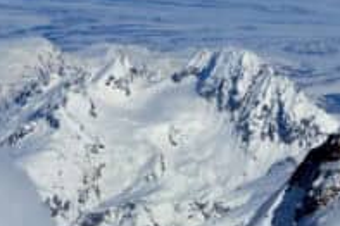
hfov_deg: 9.4
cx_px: 230
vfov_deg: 5.9
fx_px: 2067
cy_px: 601
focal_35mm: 219
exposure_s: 1/320
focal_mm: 24
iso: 200
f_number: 10
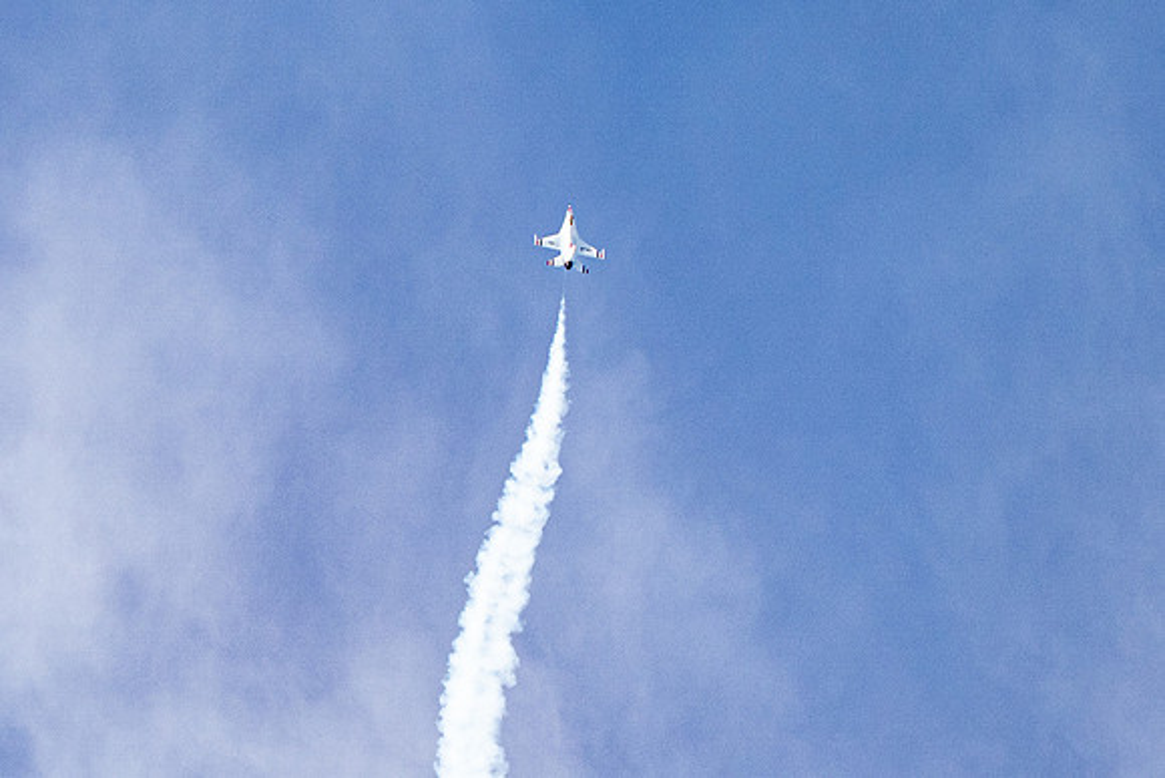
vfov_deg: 1.3
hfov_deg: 2.0
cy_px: 485
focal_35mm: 1047
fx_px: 33900
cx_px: 346
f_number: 8
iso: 800
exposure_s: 1/2000
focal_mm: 400
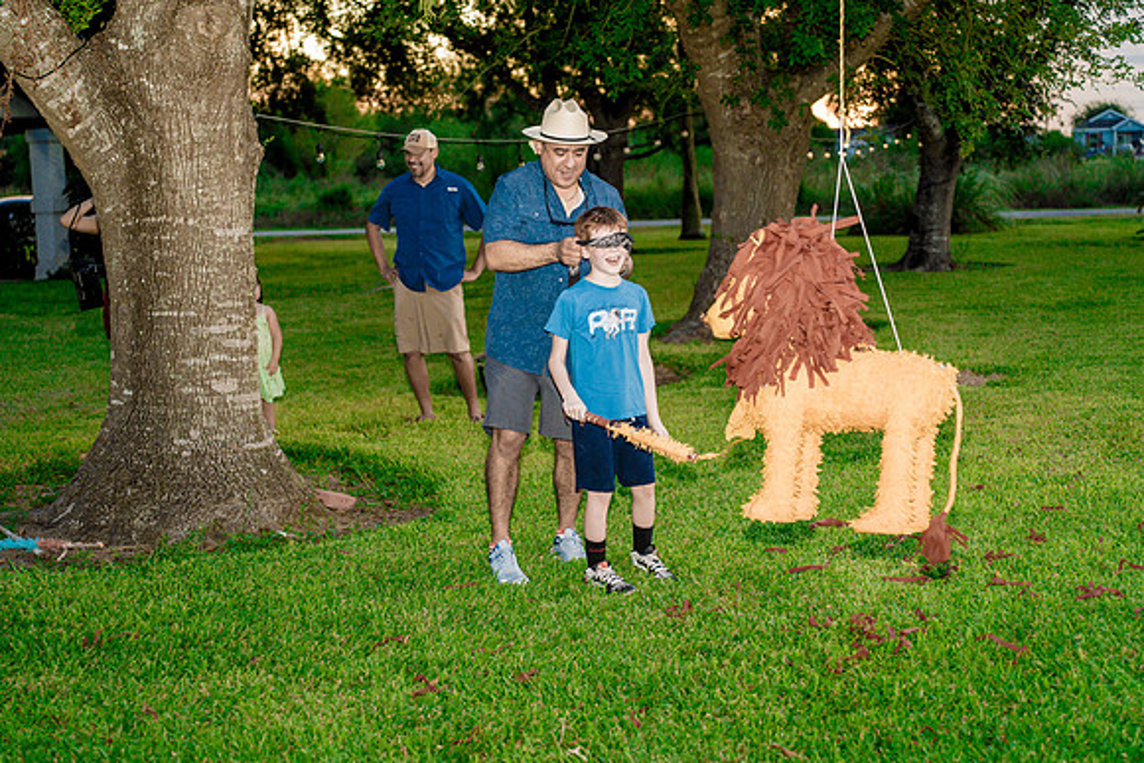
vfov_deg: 26.5
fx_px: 1621
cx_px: 572
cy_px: 382
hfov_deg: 38.9
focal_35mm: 51
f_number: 3.2
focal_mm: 51
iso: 2000
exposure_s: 1/250
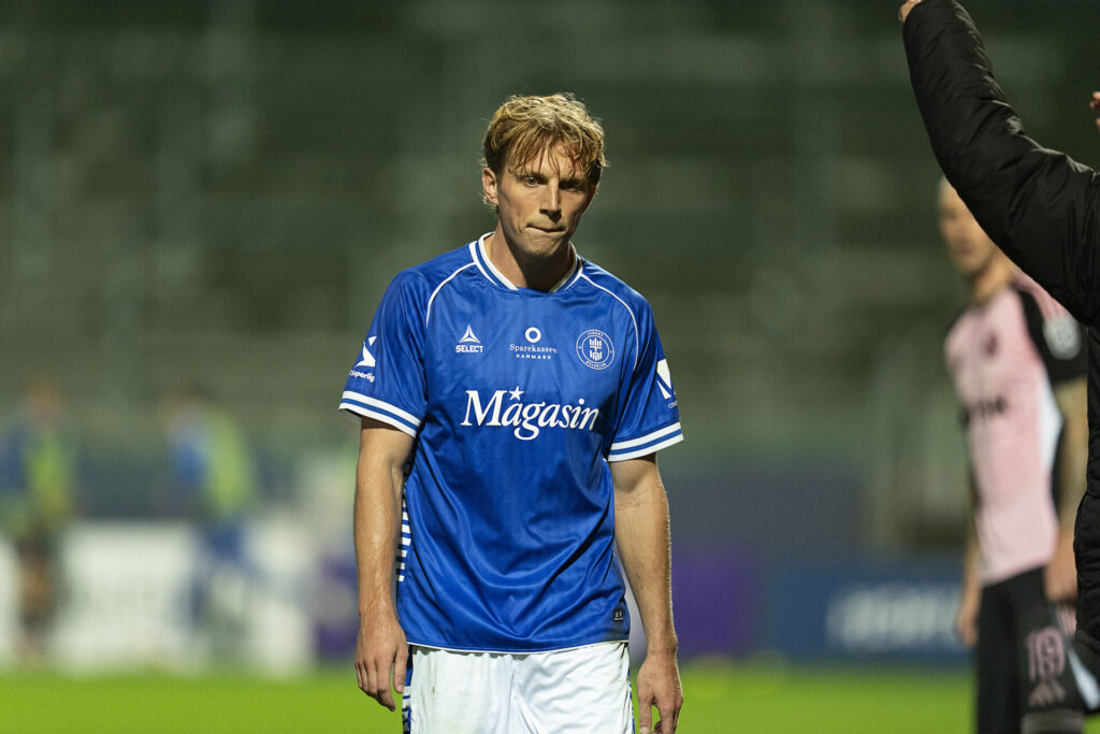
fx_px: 12223
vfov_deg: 3.4
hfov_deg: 5.2
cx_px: 550
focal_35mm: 400
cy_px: 367
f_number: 2.8
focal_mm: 400
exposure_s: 1/1000
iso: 4000
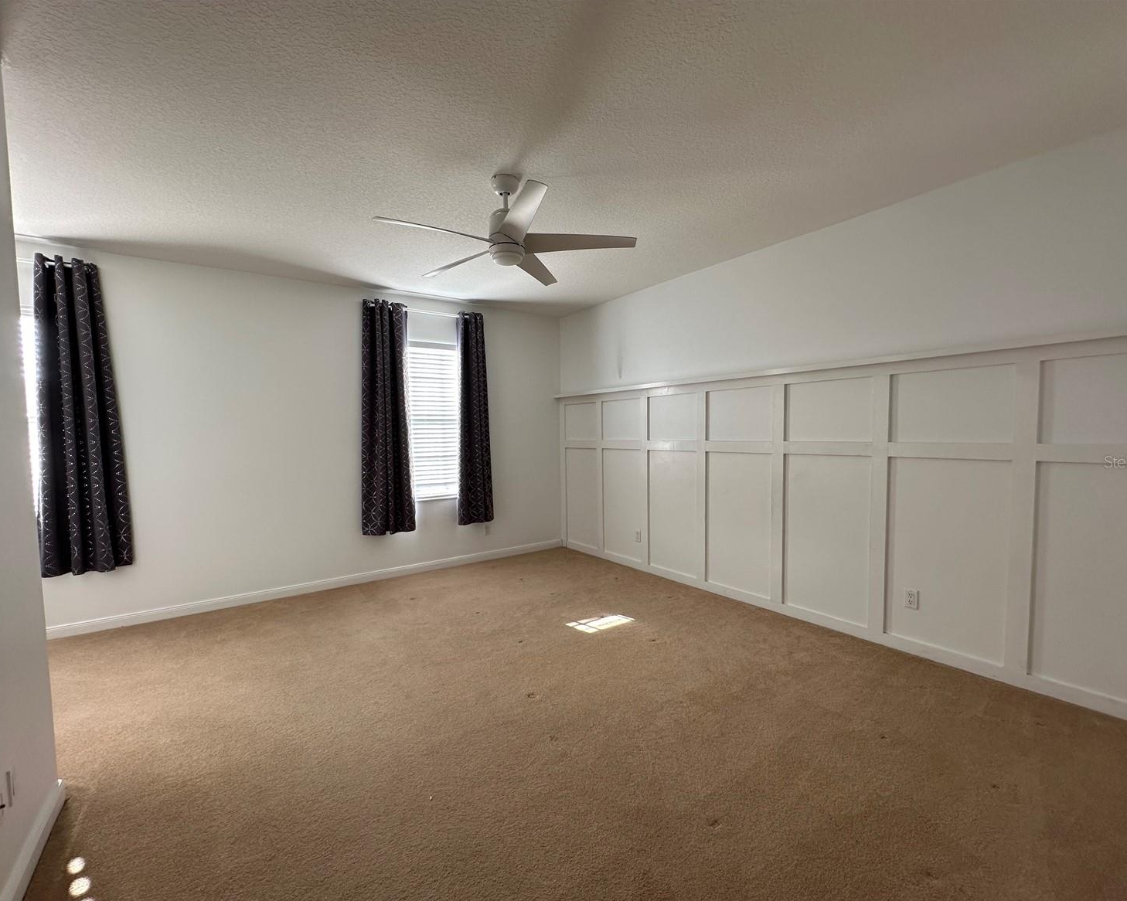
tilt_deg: -2.8
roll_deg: +0.7
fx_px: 500
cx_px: 559
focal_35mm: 15
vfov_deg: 84.0
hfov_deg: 96.8
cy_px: 461
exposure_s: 1/99
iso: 80
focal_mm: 2.22
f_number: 2.2
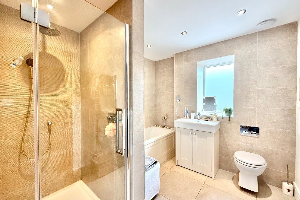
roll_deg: +0.2
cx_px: 148
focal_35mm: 15
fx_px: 125
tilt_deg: -0.4
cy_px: 101
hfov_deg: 100.4
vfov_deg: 77.3
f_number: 2.2
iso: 250
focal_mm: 2.22
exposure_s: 1/99
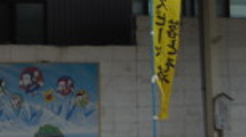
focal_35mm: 188
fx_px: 1224
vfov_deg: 6.3
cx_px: -97
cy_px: -80
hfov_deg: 11.1
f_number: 4.3
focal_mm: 9.4
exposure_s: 1/500
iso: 125
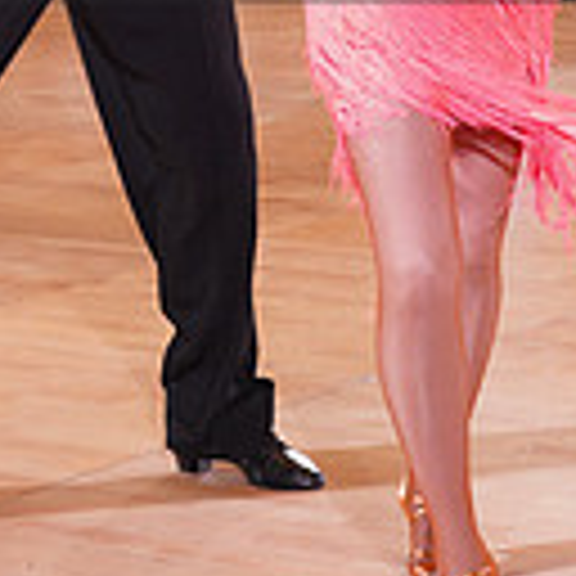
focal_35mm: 196
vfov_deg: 8.8
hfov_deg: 8.9
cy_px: -115
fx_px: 3690
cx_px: 176
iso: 1600
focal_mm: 51
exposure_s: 1/160
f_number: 5.6
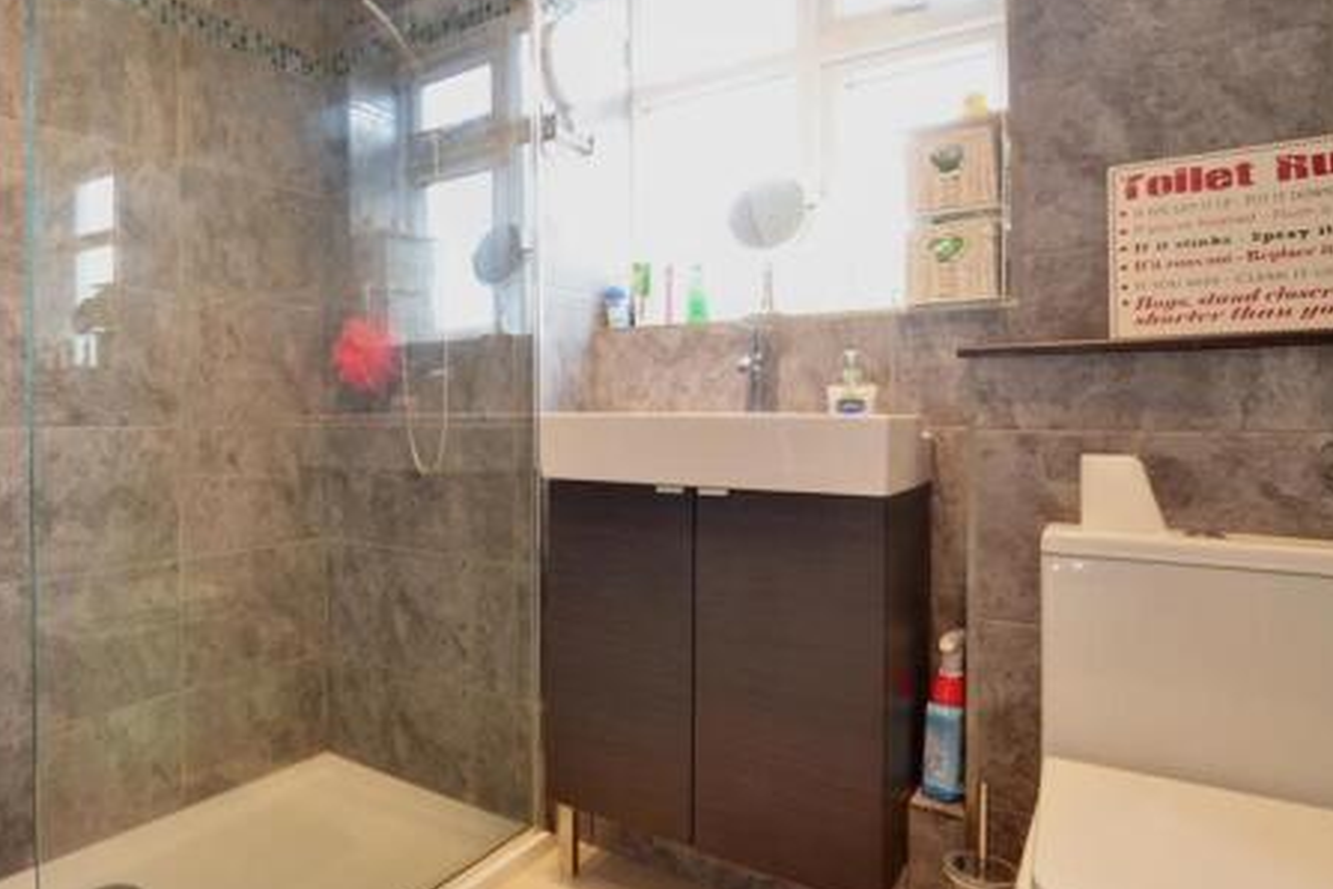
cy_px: 413
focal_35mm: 22
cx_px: 391
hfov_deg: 74.8
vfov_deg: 57.2
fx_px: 815
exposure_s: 1/2
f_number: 11
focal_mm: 10
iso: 400
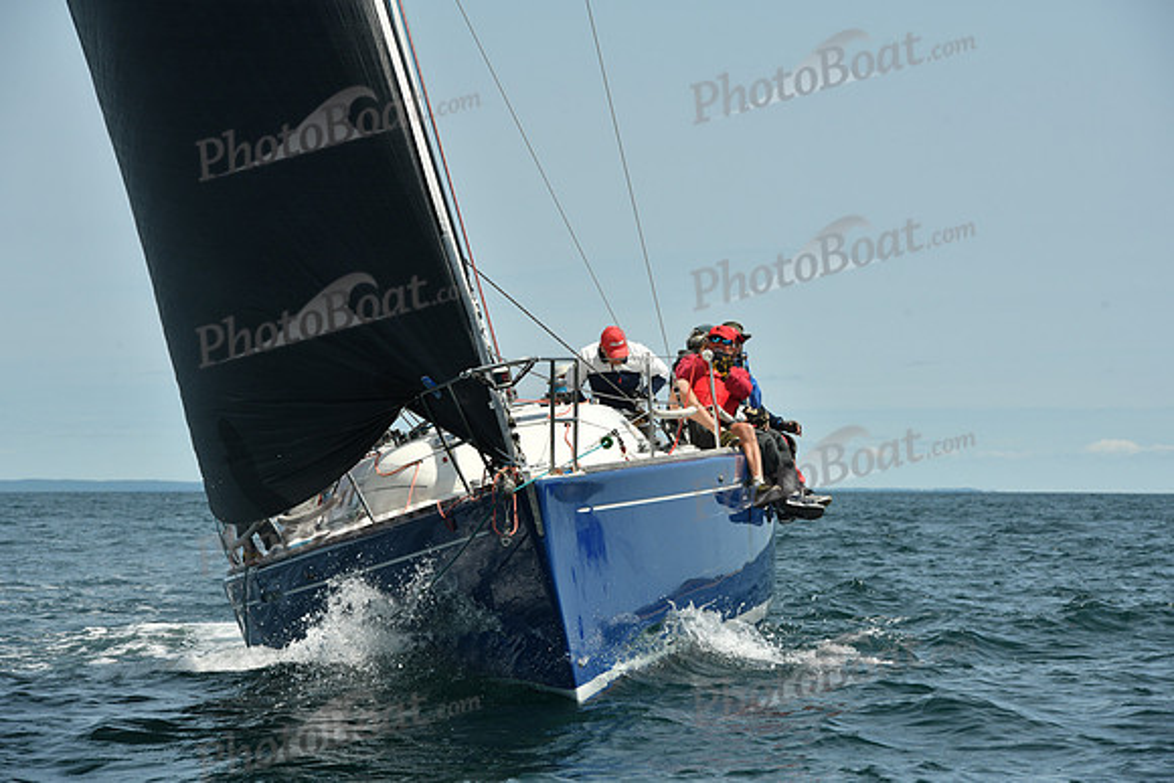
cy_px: 392
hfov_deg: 11.7
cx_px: 587
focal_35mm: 175
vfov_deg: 7.9
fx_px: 5708
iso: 320
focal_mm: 175
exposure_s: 1/1000
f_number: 10
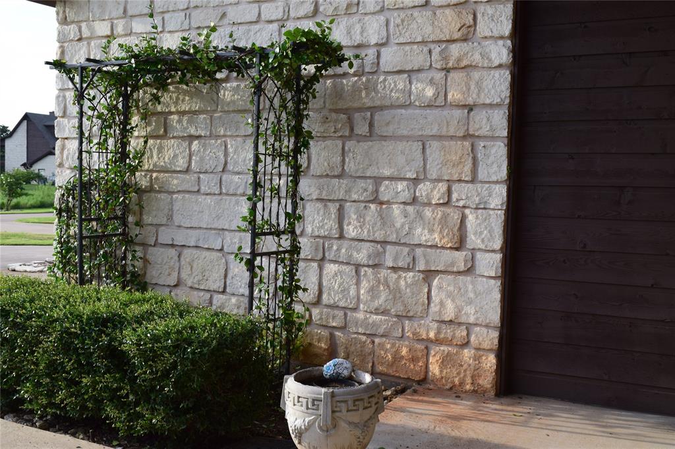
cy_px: 224
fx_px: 759
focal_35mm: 40
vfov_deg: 33.0
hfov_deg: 47.9
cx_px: 338
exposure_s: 1/200
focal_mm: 27
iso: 400
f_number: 10
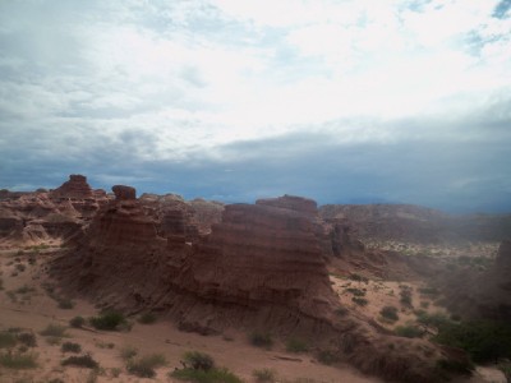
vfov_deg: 40.7
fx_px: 517
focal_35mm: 35
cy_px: 192
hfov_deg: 52.6
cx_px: 256
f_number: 4.7
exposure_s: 1/500
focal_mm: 6.3
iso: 64
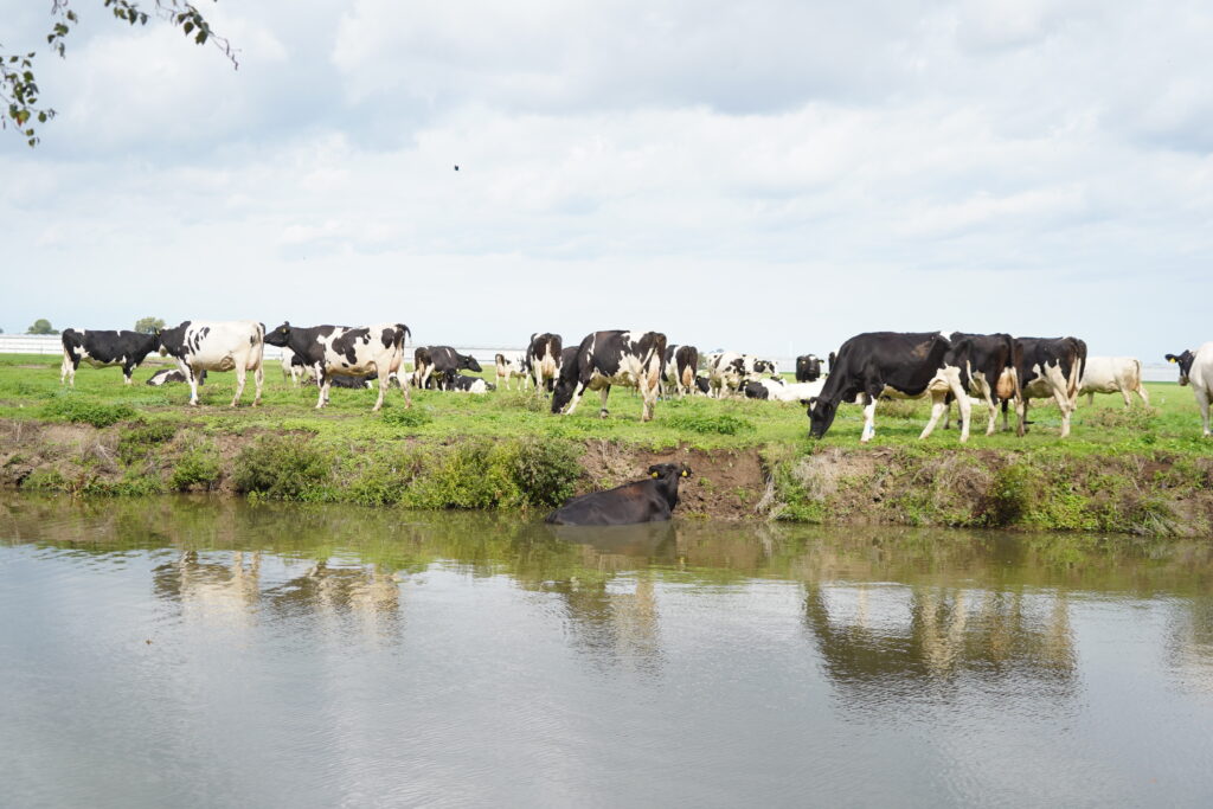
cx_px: 606
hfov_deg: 44.5
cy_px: 404
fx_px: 1483
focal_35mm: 44
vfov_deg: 30.5
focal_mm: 44
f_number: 4.5
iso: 320
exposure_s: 1/1000
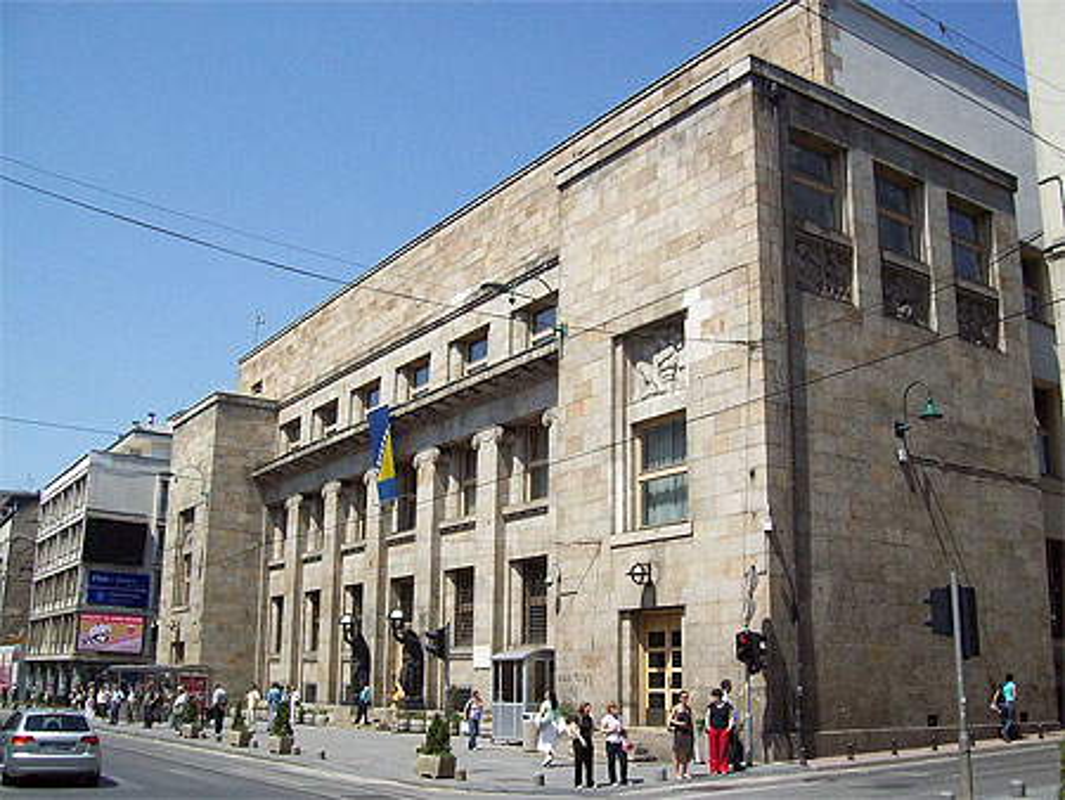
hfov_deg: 51.3
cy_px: 400
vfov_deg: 39.7
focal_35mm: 36
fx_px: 1108
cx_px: 532
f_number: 4.8
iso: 80
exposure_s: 1/519
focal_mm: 6
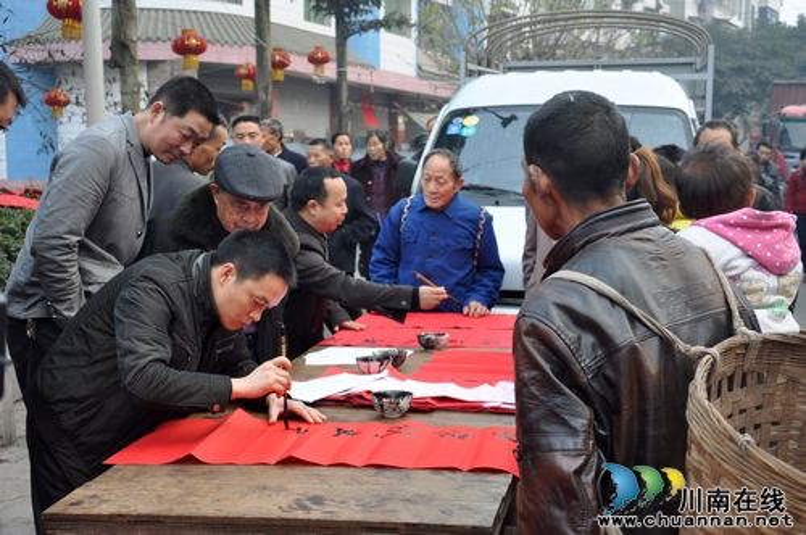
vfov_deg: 26.4
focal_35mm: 51
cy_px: 268
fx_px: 1140
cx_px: 403
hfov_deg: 38.9
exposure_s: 1/40
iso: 200
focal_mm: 34
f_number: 6.3
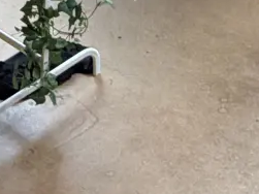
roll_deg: -2.0
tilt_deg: -20.5
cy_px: -162
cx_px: 105
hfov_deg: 18.4
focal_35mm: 107
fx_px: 800
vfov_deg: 12.5
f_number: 2.2
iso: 320
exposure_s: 1/121
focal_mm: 2.22
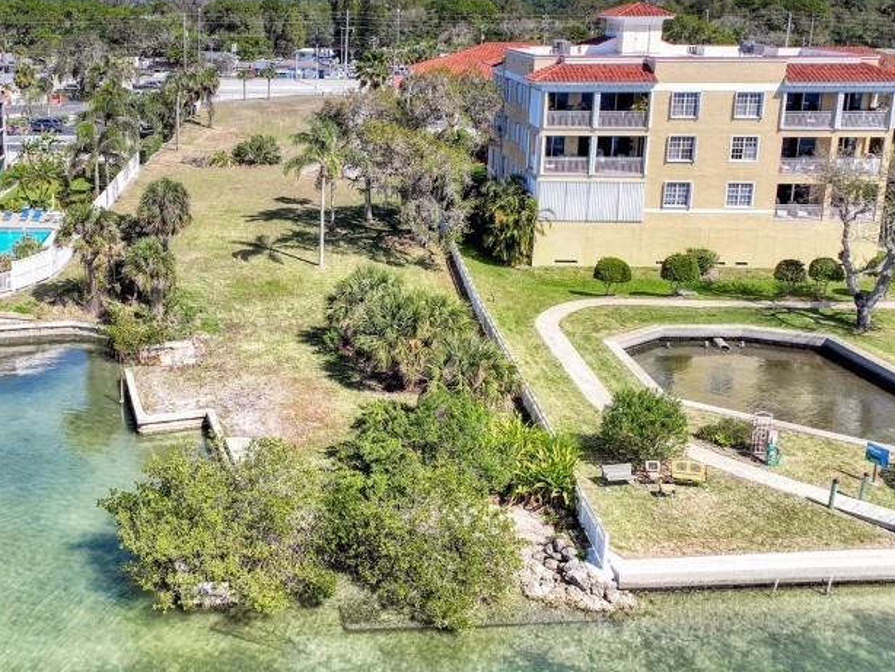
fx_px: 1035
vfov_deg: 35.7
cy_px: 229
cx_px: 232
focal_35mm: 40
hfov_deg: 45.3
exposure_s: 1/3200
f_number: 2.8
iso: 100
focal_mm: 12.3
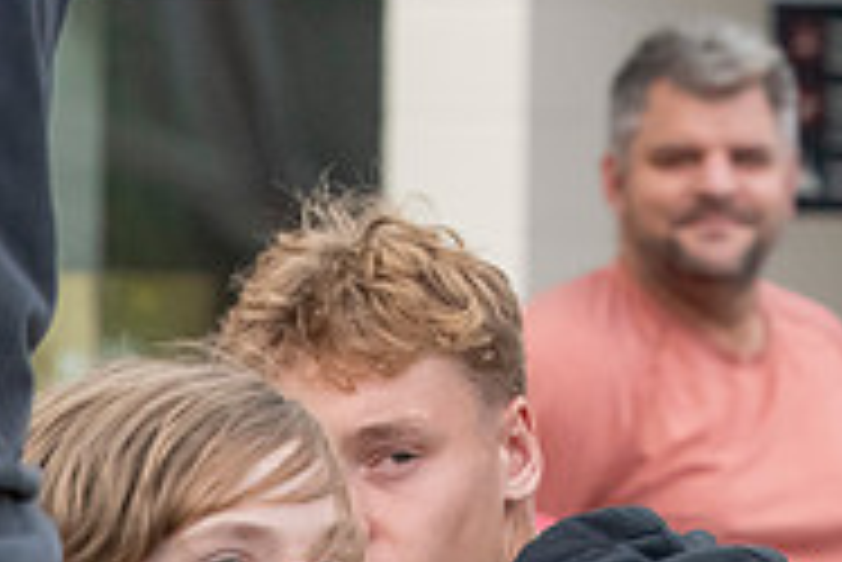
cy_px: -453
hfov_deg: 1.7
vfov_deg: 1.2
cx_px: 856
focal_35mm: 1195
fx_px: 27971
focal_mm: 300
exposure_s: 1/320
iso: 3200
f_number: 11
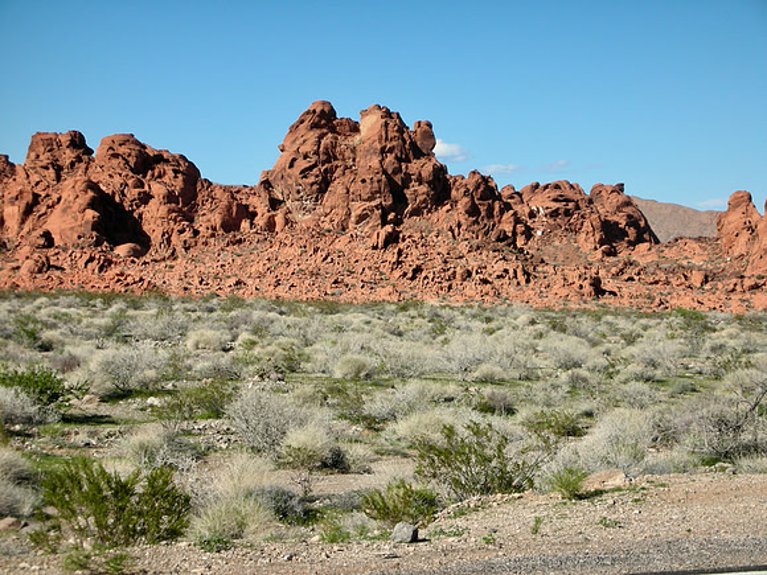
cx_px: 384
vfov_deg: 14.1
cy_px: 288
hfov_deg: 18.7
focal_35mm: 105
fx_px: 2327
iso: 50
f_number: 5.4
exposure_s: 1/337
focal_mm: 17.4
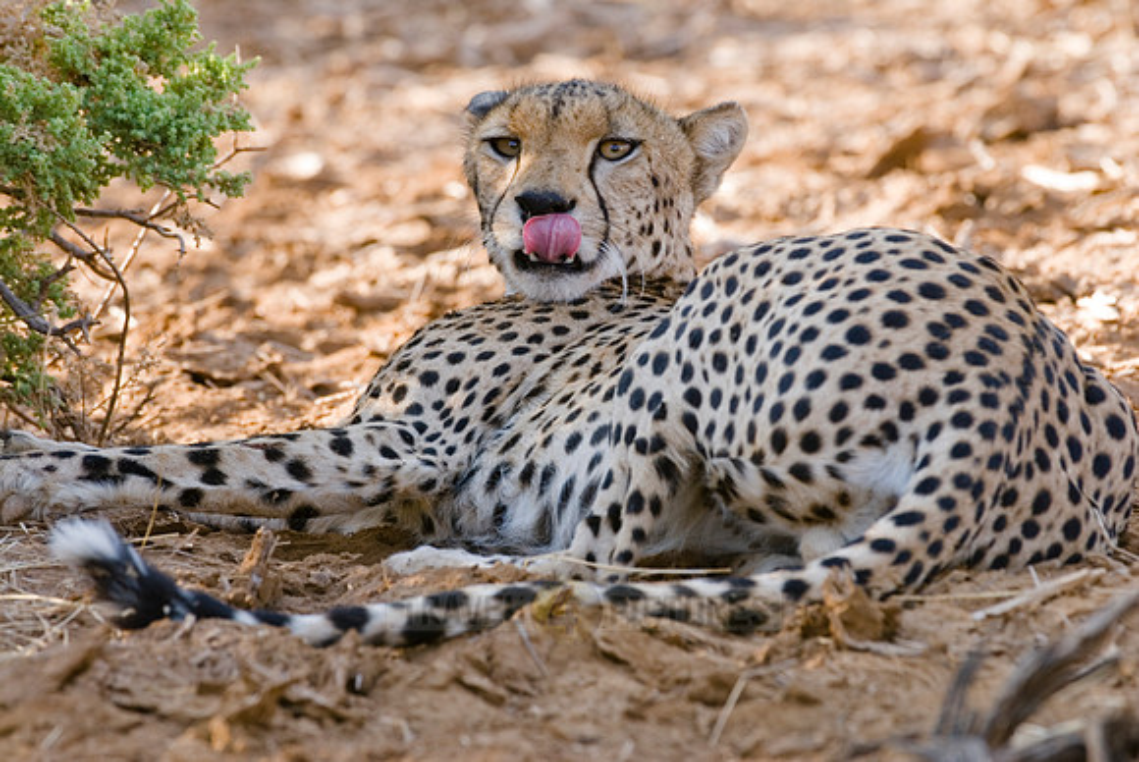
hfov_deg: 4.0
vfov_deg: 2.7
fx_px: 16152
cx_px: 570
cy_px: 381
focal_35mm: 510
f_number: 6.3
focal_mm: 340
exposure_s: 1/60
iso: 200
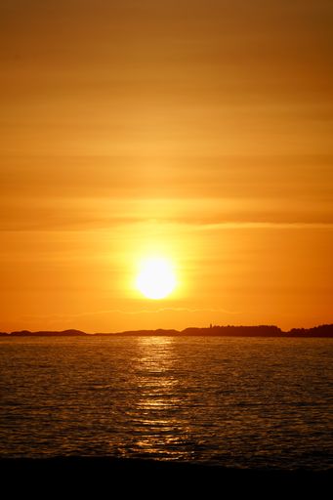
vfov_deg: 6.9
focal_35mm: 300
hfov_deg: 4.6
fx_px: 4165
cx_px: 166
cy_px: 250
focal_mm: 300
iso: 100
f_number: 5.6
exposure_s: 1/2000
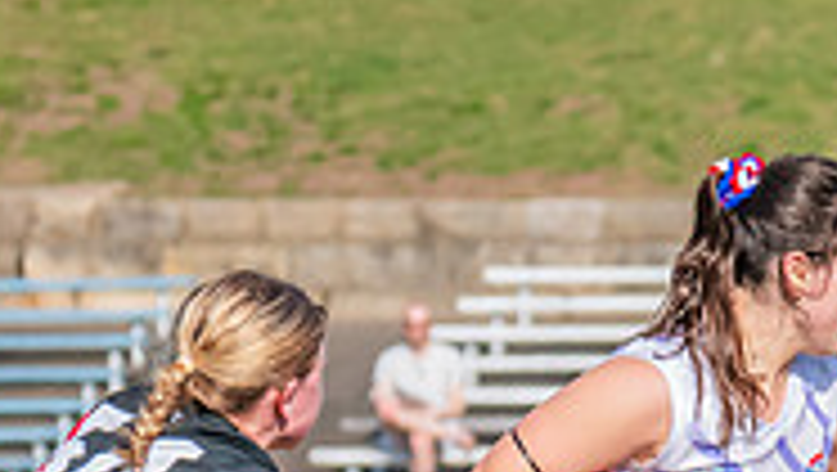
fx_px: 23812
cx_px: 1013
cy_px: 650
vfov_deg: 1.1
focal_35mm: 1072
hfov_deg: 2.0
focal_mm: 210
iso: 800
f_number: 11
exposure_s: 1/1250
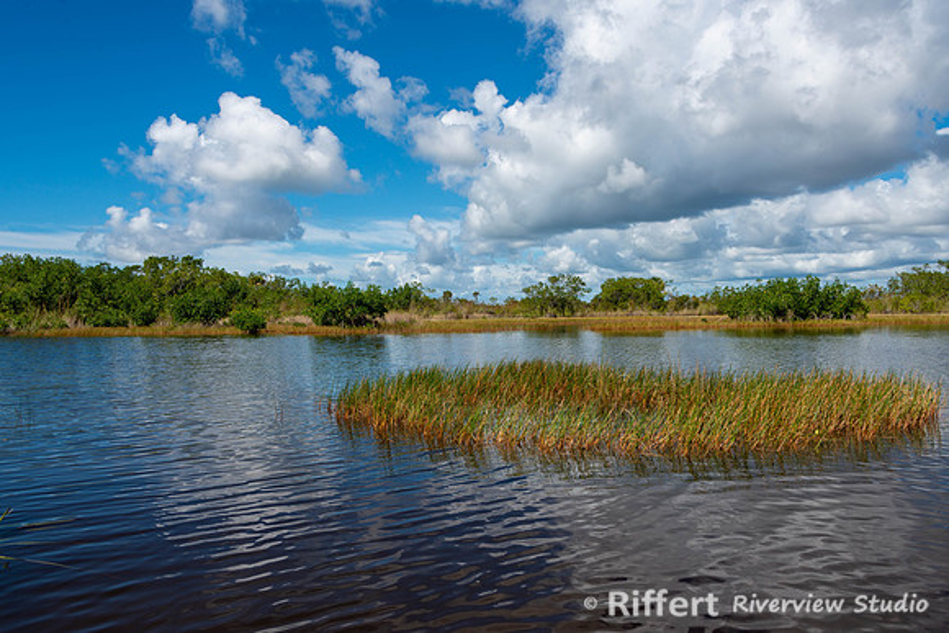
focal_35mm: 29
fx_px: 753
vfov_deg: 45.6
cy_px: 316
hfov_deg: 64.4
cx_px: 474
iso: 100
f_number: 11
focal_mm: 28
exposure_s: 1/200
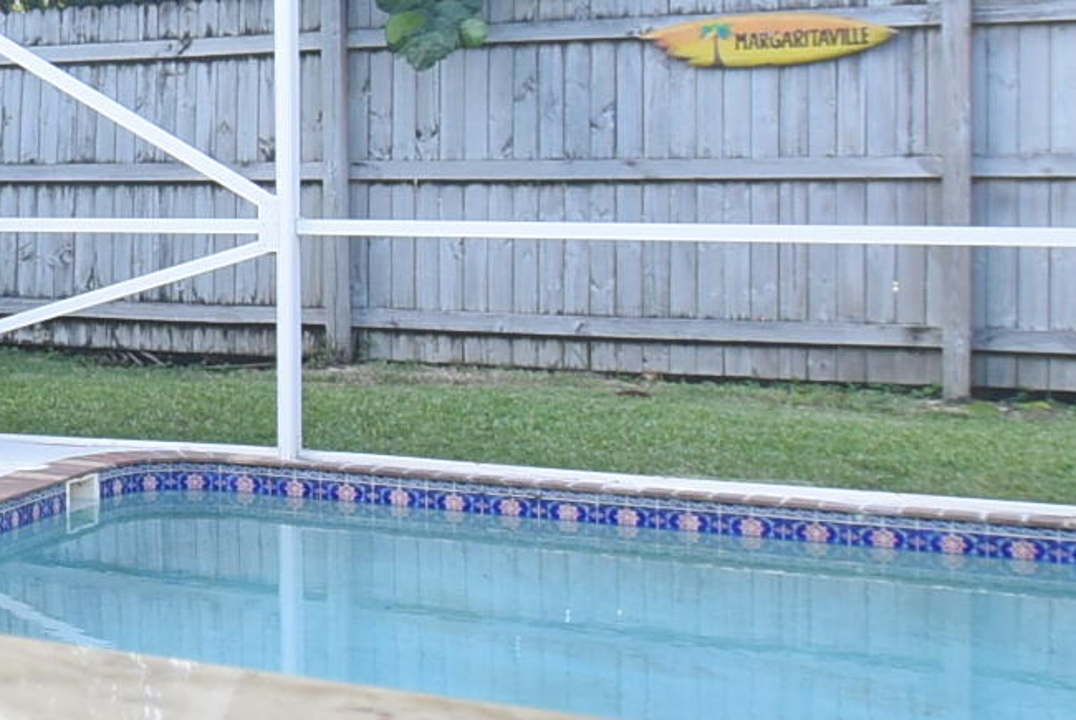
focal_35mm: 69
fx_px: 2065
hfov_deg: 22.2
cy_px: 199
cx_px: -670
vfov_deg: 19.7
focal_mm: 10
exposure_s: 1/160
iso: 400
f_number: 6.3
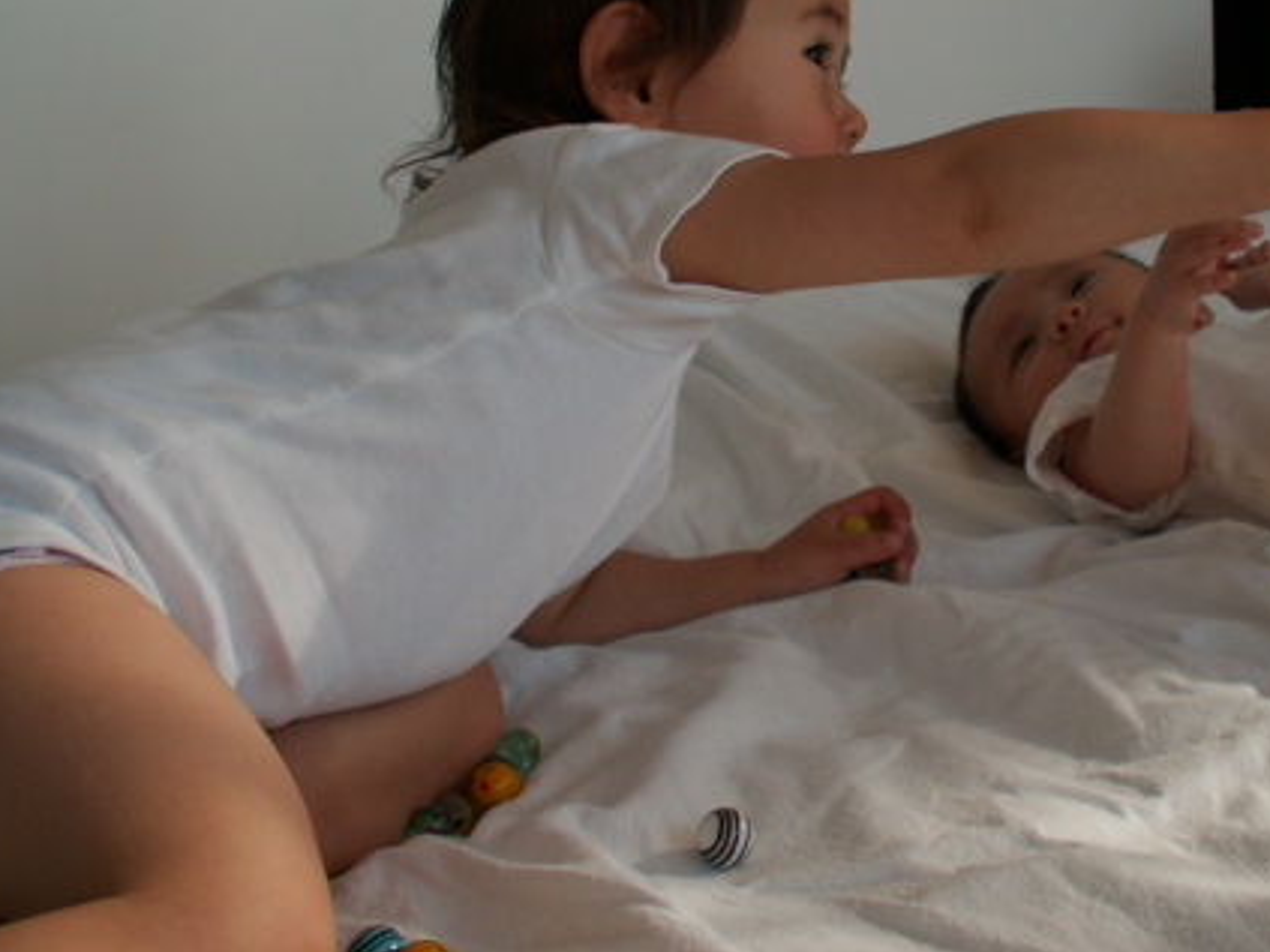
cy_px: 234
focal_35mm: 53
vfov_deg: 27.1
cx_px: 880
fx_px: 1944
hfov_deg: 35.7
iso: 50
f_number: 2.8
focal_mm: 5.86
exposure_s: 1/250
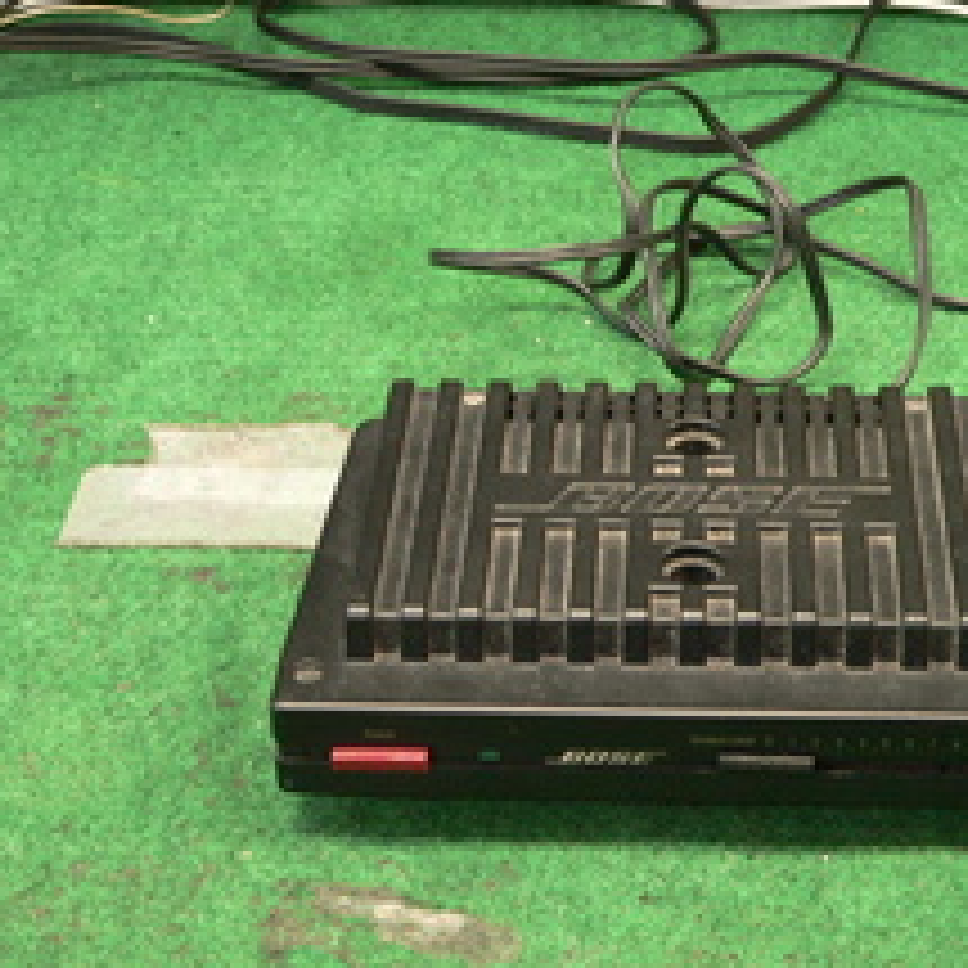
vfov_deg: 23.1
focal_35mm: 75
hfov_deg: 23.0
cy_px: 520
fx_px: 2373
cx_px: 639
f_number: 2.8
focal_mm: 7.9
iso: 200
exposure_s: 1/10
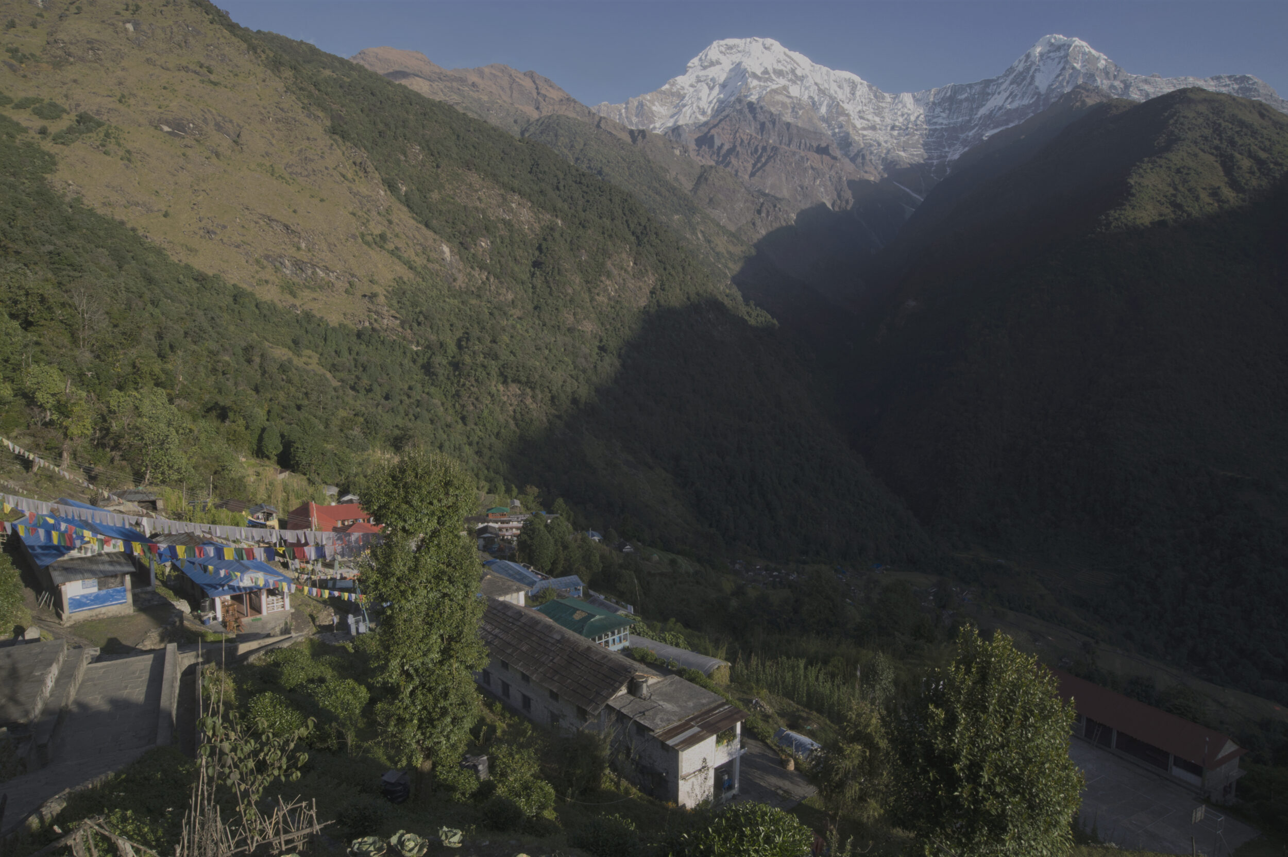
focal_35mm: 18
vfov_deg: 67.3
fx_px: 644
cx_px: 644
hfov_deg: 90.0
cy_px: 428
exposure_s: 1/60
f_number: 22
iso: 400
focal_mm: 18
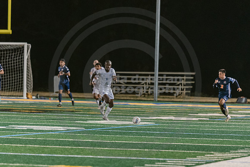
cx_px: 102
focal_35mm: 375
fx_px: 2607
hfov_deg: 5.5
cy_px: 65
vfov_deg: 3.7
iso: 3200
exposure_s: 1/500
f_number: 2.8
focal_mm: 200
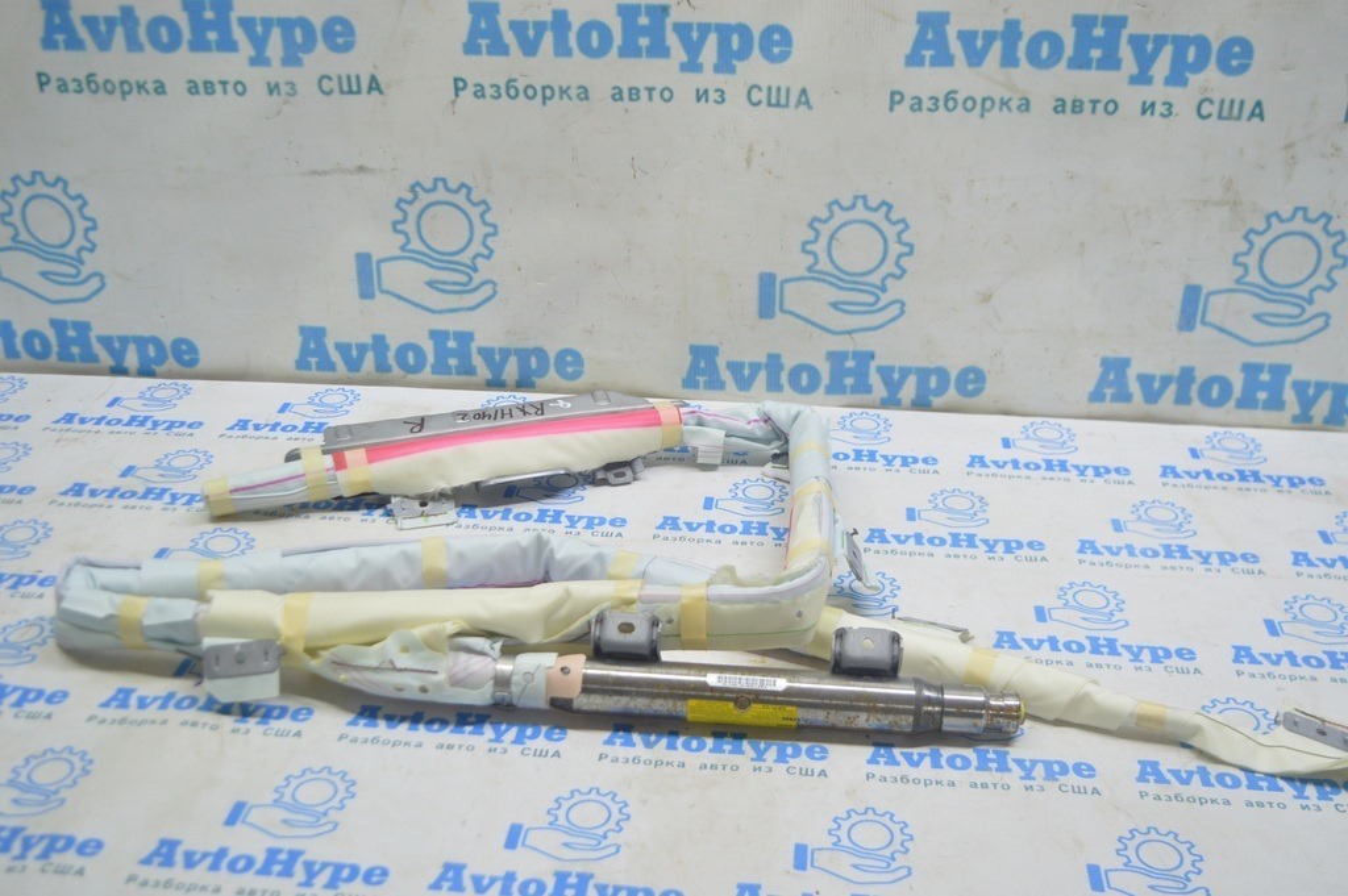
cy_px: 448
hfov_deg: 49.6
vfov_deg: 34.2
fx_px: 1459
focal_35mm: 39
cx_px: 674
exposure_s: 1/40
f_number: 4
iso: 400
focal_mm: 26
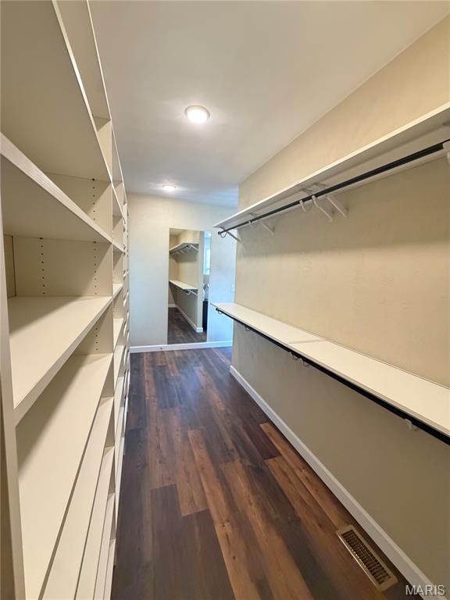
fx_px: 243
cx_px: 225
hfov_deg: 85.7
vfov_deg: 102.1
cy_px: 300
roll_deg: -1.3
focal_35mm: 14
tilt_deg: -5.6
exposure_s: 1/60
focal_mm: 2.22
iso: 800
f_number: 2.2
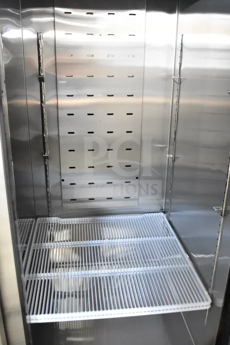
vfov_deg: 57.9
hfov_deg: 40.5
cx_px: 118
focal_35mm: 33
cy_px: 168
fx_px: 311
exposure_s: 1/100
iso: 6400
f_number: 5
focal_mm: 21
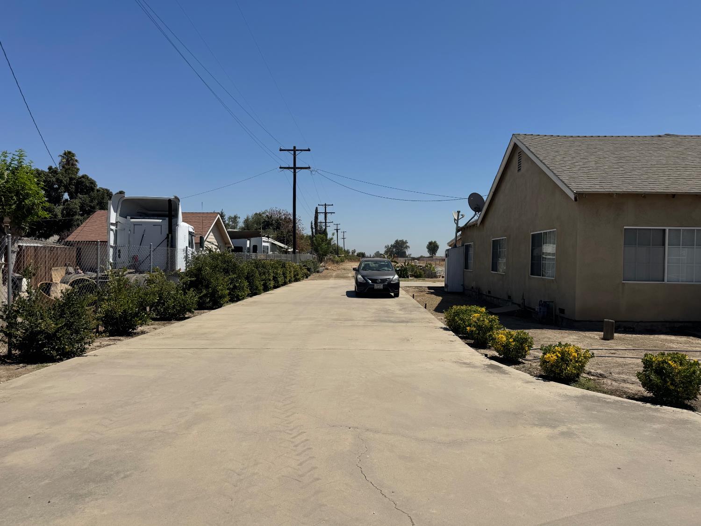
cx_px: 350
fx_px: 486
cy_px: 263
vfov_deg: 56.8
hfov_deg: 71.6
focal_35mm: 24
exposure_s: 1/7937
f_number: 1.78
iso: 80
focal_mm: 6.76
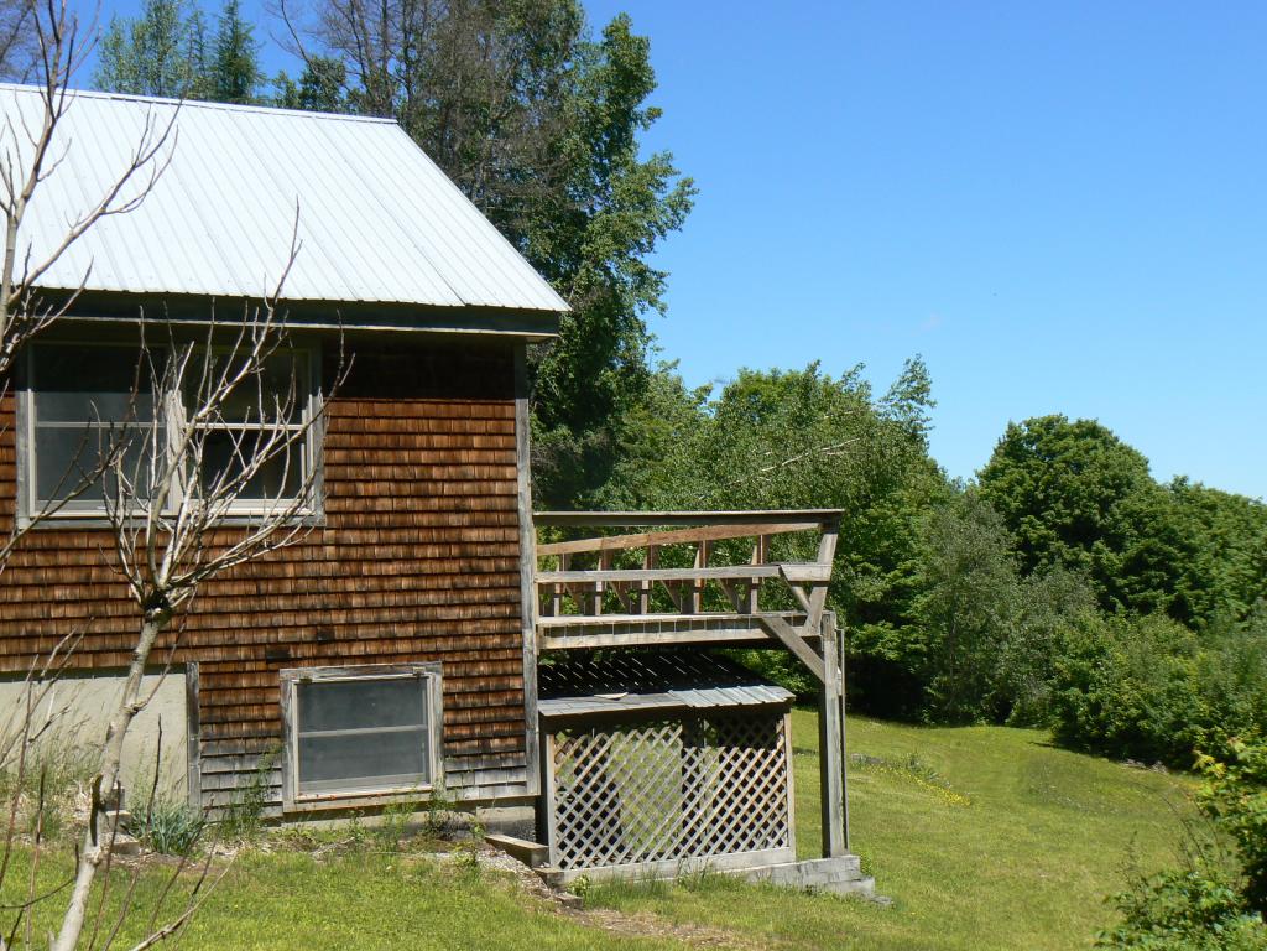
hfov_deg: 40.4
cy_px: 476
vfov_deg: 30.9
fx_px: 1720
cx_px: 634
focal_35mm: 47
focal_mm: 7.9
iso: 80
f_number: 6.3
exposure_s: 1/400
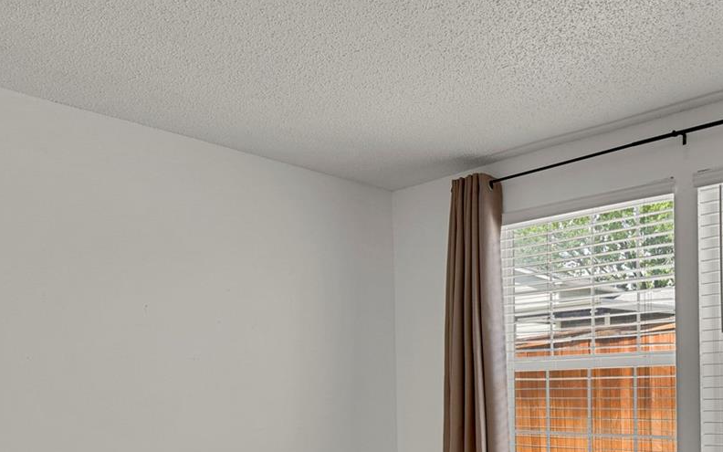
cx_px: 537
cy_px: 394
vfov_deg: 34.5
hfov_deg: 53.0
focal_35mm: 35
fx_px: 690
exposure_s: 1/1.67
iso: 250
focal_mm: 17
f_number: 8
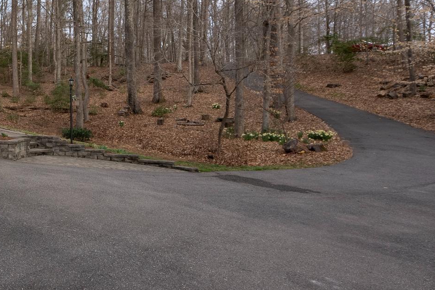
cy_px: 84
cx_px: -27
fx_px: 423
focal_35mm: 35
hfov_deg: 43.9
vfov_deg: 37.2
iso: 800
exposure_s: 1/320
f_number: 8
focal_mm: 16
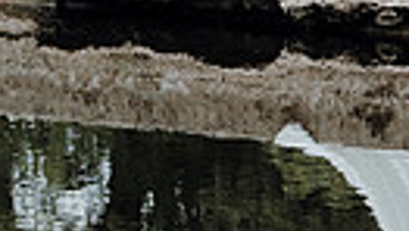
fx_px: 3984
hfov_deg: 5.8
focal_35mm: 367
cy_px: -70
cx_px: 565
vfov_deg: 3.3
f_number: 2.8
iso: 320
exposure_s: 1/800
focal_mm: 53
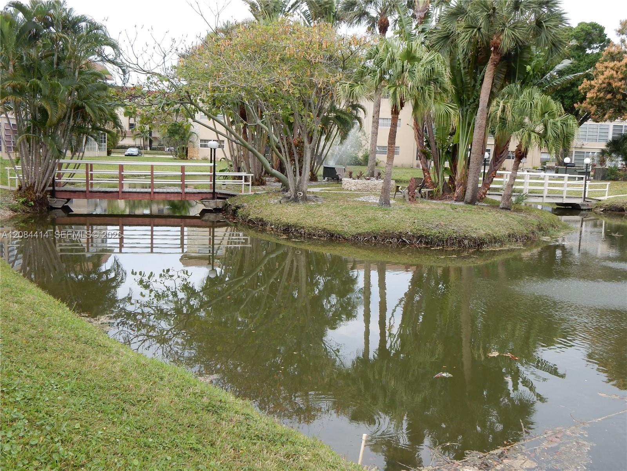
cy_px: 236
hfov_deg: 51.4
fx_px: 652
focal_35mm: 36
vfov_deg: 39.7
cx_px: 314
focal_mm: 6.4
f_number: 4
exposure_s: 1/160
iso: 125
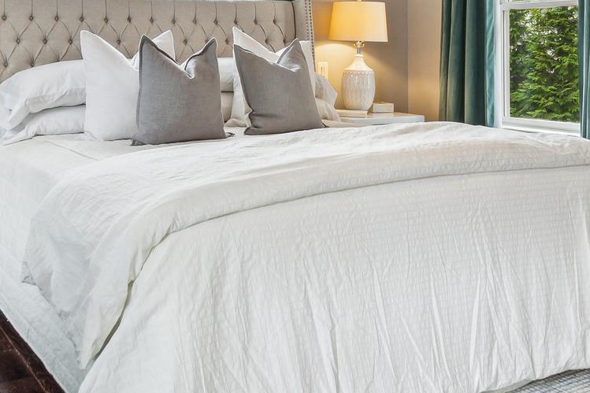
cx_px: 201
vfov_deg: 31.4
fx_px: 672
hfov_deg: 46.7
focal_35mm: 41
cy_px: 54
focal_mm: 10
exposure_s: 1/6
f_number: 10
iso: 200
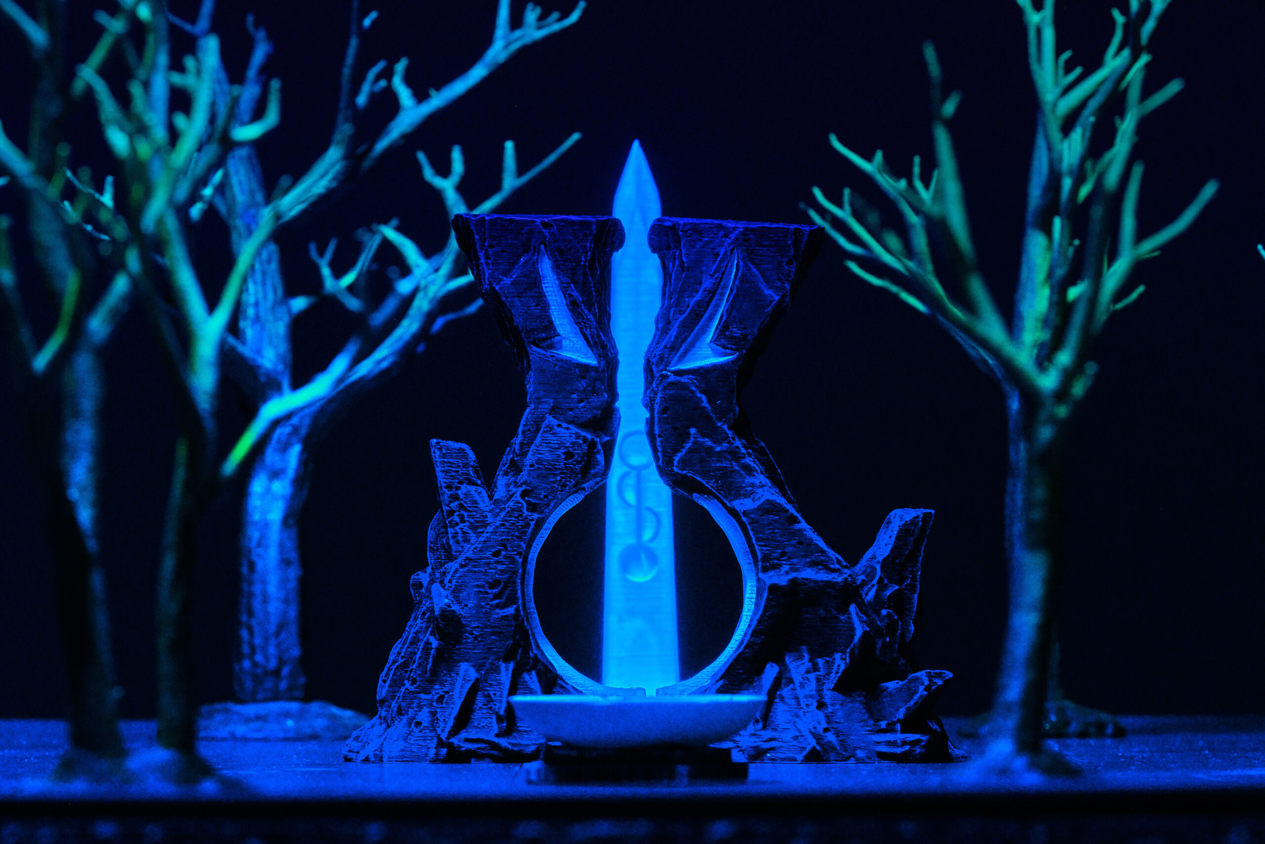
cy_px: 422
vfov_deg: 9.3
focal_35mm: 147
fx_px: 5165
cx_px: 632
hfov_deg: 14.0
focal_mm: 98.2
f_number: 11
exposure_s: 1/8
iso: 1600
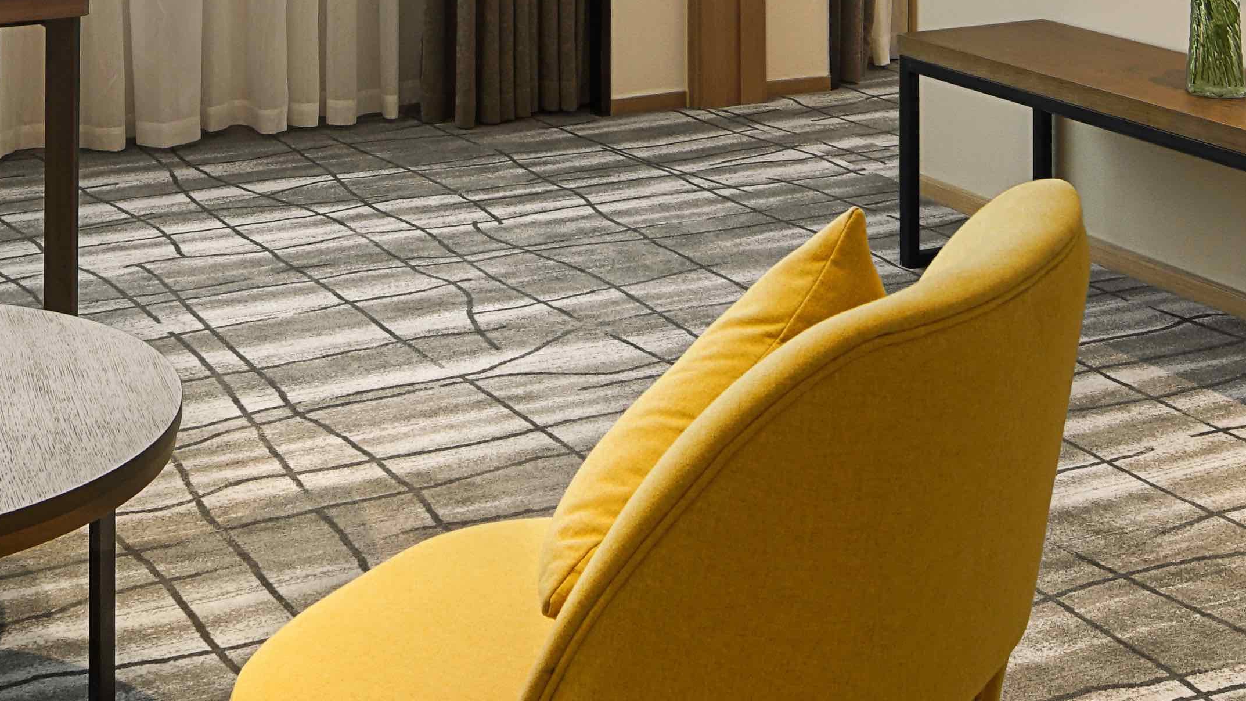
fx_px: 2181
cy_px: 48
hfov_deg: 31.6
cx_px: 419
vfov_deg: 17.9
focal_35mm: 66
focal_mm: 17
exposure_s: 2
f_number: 11
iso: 100
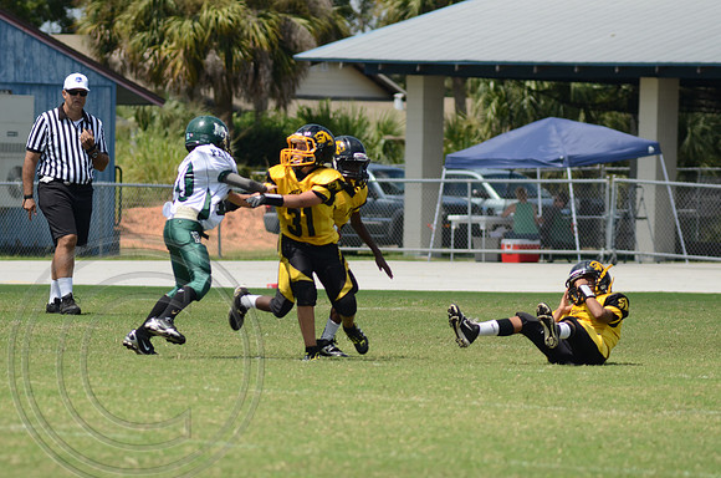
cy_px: 239
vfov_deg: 4.1
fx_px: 6595
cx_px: 360
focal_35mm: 330
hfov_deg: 6.3
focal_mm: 220
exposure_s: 1/800
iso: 200
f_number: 6.3
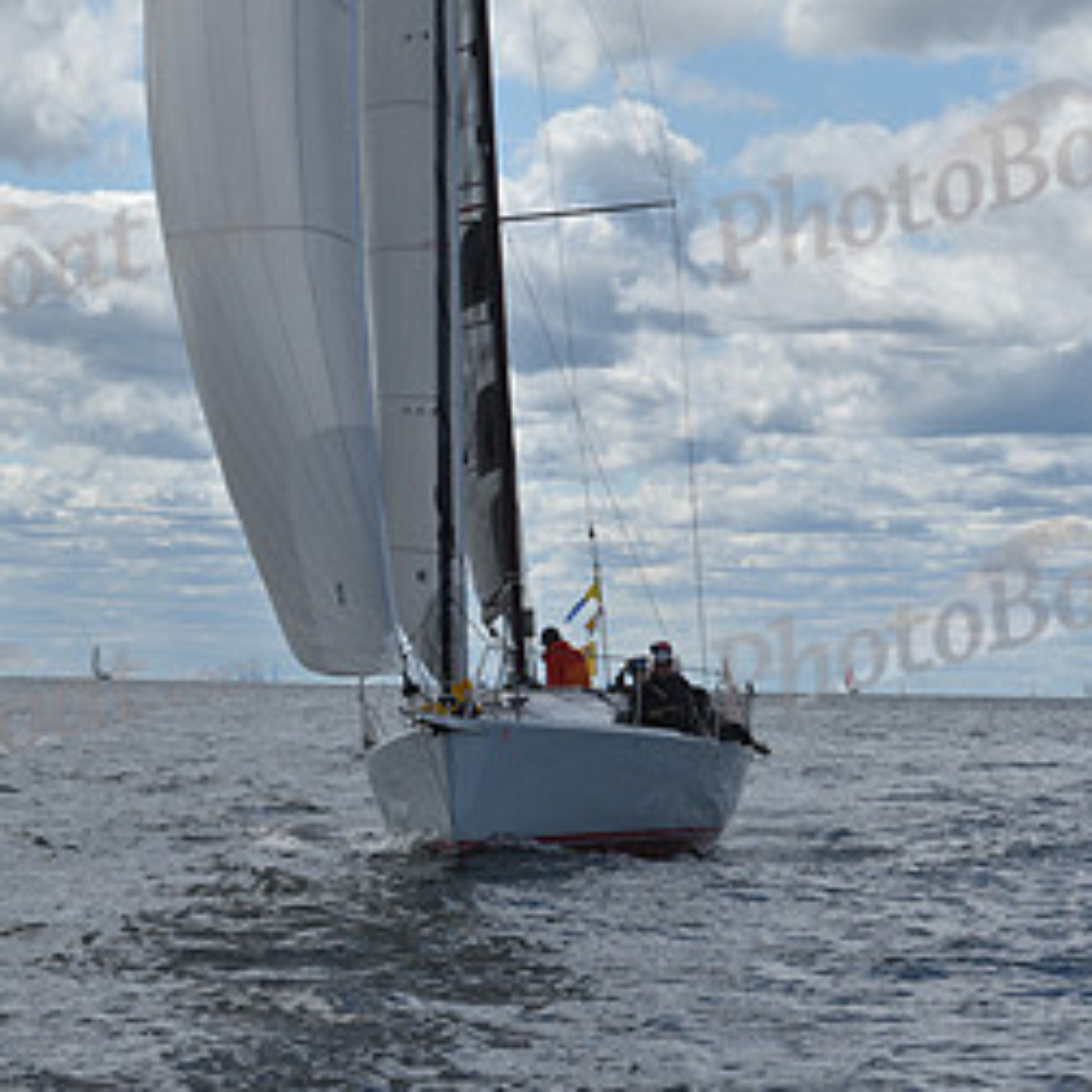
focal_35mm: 137
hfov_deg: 12.7
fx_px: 4890
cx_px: 488
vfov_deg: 12.6
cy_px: 9
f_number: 11
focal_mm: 70
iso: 250
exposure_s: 1/800
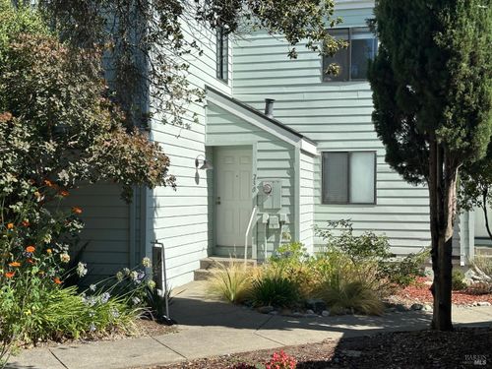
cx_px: 246
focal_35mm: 48
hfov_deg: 39.7
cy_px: 184
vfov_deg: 30.3
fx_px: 682
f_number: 1.78
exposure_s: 1/4016
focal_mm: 6.86
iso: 64
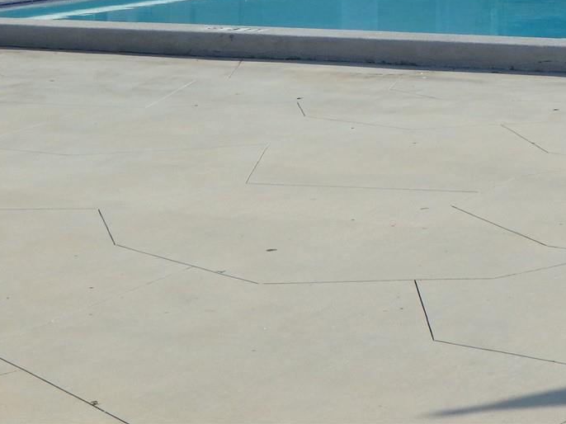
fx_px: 1602
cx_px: 469
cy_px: -70
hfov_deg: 19.8
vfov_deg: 14.6
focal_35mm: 98
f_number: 5.2
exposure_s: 1/800
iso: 125
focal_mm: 7.5
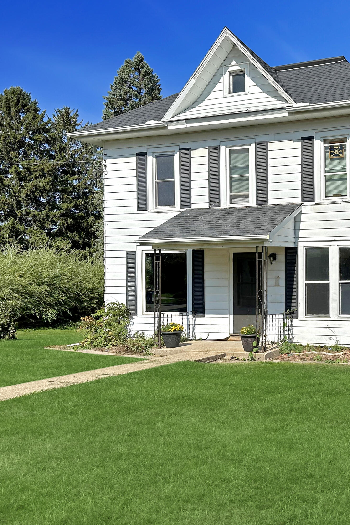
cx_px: 341
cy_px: 268
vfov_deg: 55.8
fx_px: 496
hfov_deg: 35.6
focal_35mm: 34
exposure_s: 1/6211
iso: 80
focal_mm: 6.86
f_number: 1.78
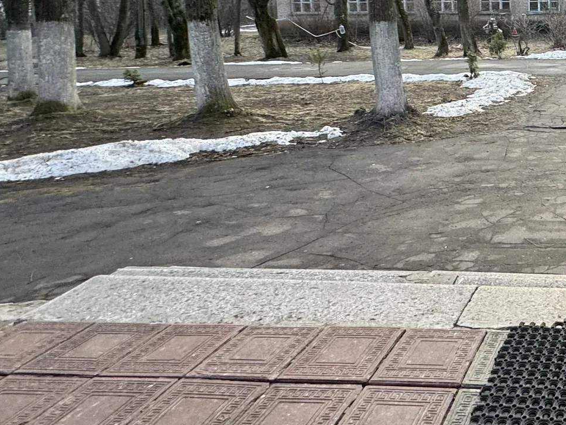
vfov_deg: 37.9
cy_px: 40
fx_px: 572
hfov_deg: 42.4
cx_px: 611
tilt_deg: -2.1
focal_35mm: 35
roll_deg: -1.0
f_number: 2.2
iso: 100
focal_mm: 2.22
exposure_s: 1/99
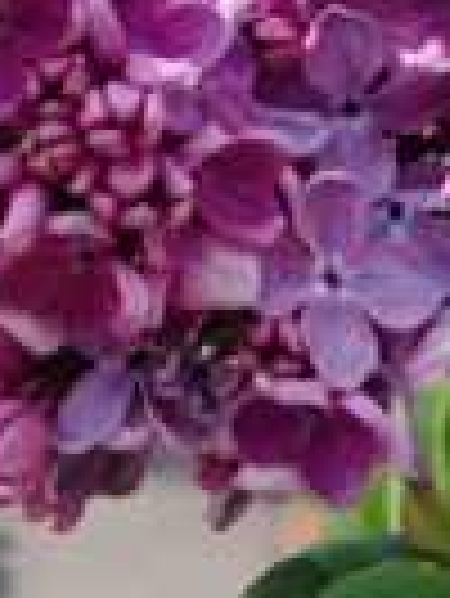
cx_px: 202
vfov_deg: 23.5
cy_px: 11
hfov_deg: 18.5
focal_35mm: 80
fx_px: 1384
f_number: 1.8
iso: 50
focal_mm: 4.69
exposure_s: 1/1571
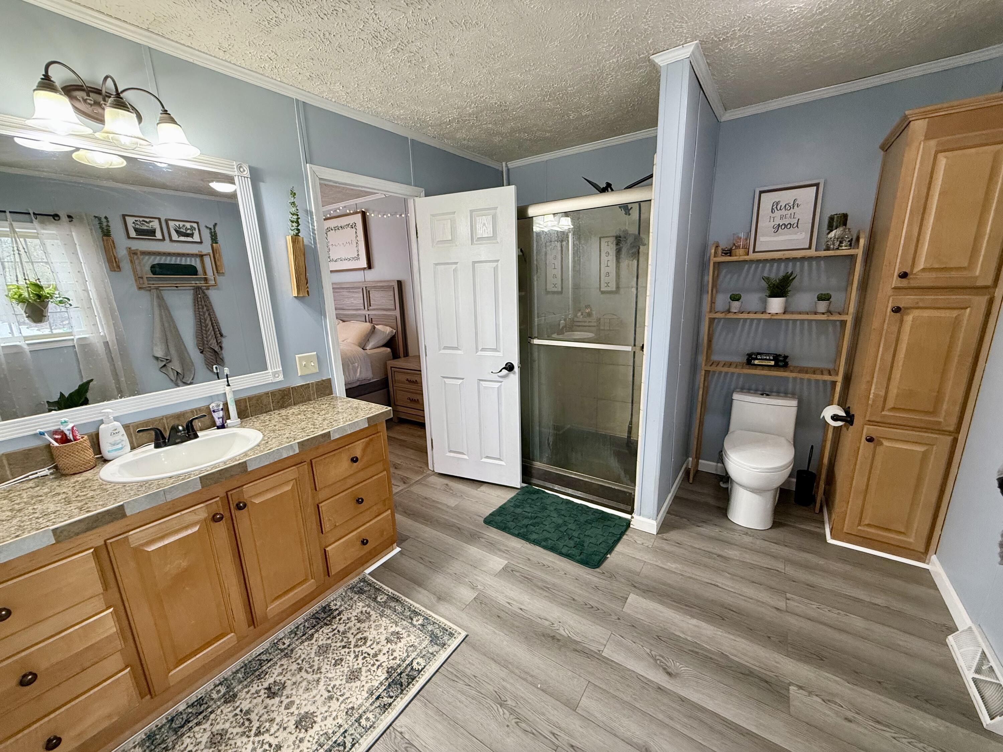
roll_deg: +2.1
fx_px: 406
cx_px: 502
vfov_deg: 85.7
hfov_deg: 102.1
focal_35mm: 14
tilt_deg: -12.4
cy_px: 376
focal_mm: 2.22
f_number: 2.2
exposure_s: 1/60
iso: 200
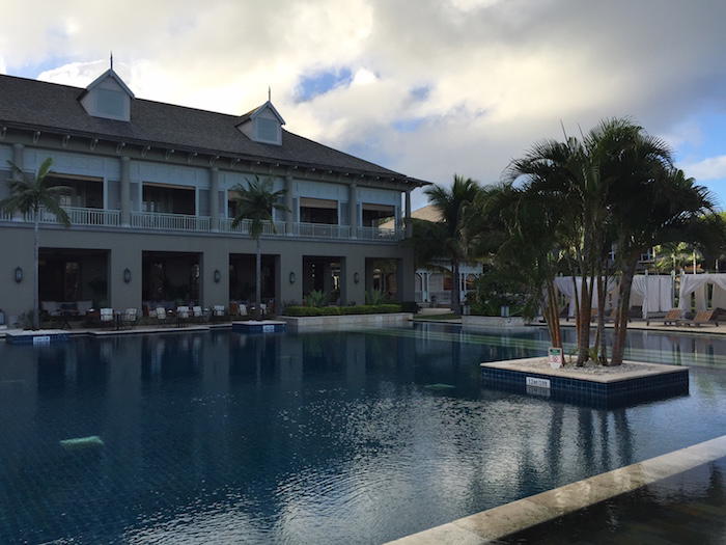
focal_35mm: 29
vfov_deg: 48.2
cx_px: 363
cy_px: 272
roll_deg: -0.1
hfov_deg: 61.7
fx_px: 608
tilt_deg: +0.3
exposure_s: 1/942
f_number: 2.2
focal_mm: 4.15
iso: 32
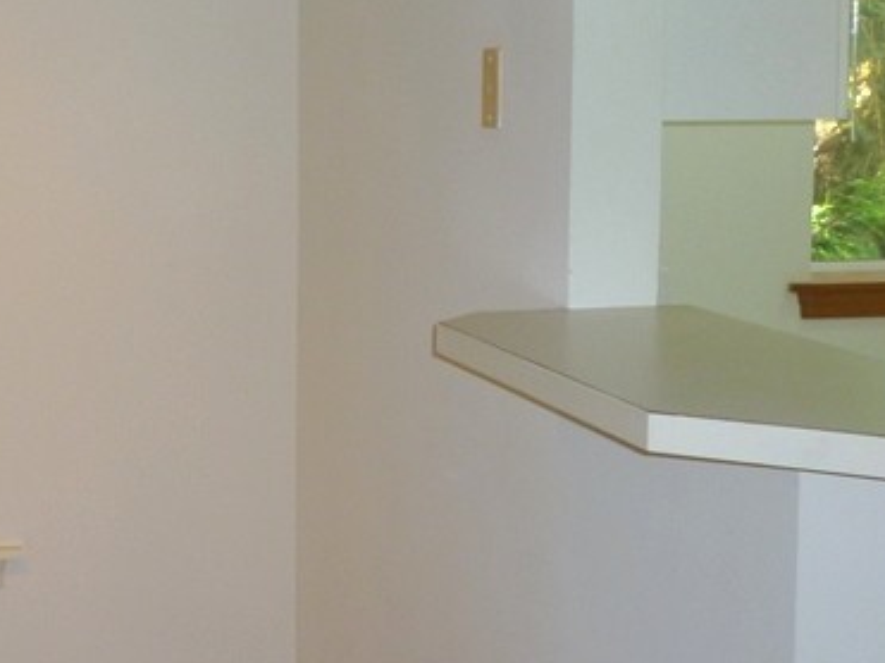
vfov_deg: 18.4
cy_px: 248
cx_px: 76
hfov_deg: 23.7
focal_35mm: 80
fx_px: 2045
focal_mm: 5.2
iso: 100
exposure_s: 1/30
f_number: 3.3
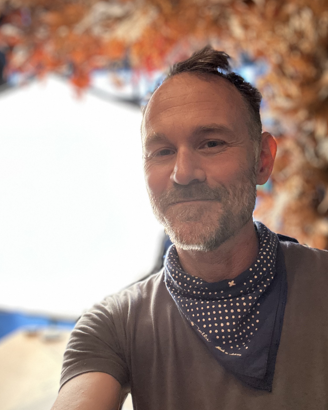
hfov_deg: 45.8
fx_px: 388
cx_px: 163
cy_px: 199
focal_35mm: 32
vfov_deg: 55.7
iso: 250
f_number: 1.9
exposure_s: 1/40
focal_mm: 2.69
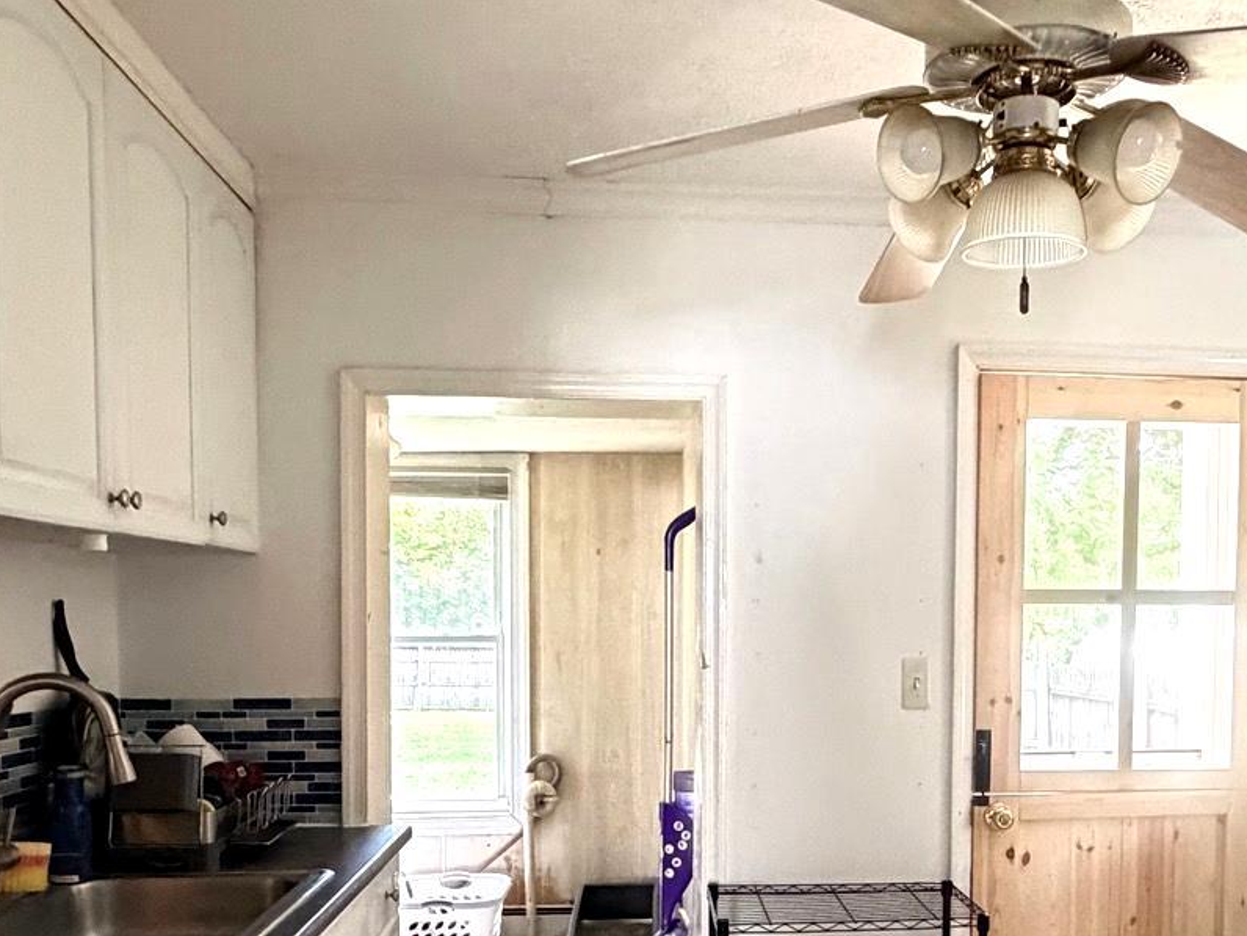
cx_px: 769
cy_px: 699
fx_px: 1297
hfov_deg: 50.9
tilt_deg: -4.0
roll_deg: +0.2
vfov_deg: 38.7
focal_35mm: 36
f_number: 2.2
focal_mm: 2.22
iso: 800
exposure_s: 1/60
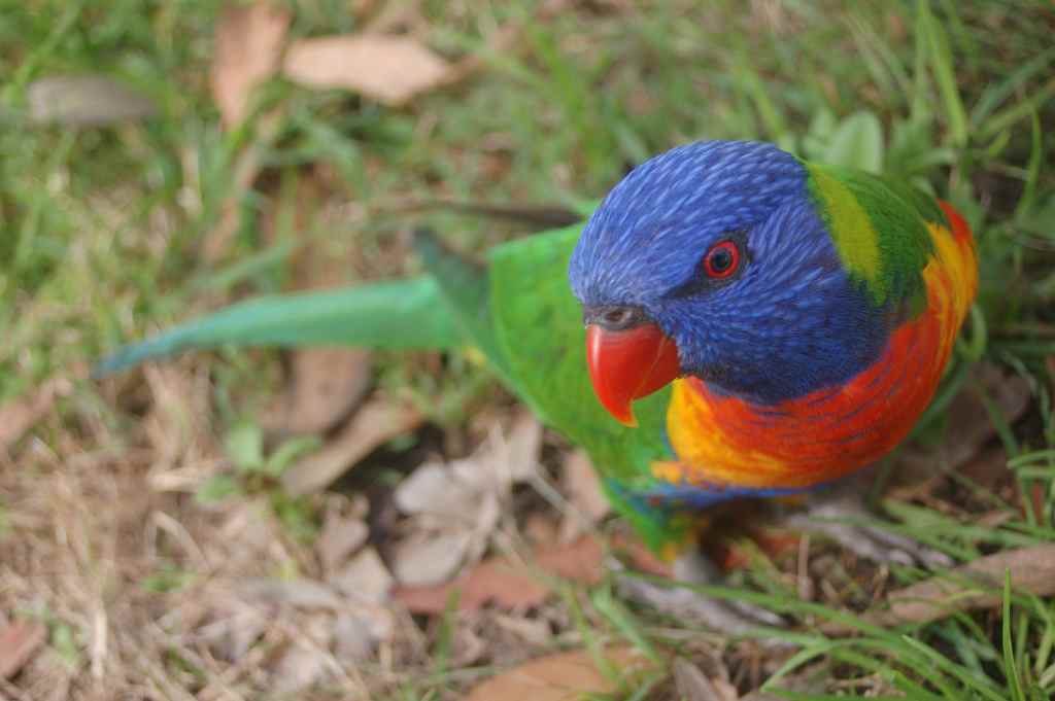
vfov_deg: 18.2
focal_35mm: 75
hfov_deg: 27.0
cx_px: 528
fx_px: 2196
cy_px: 350
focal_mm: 50
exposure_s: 1/125
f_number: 5.6
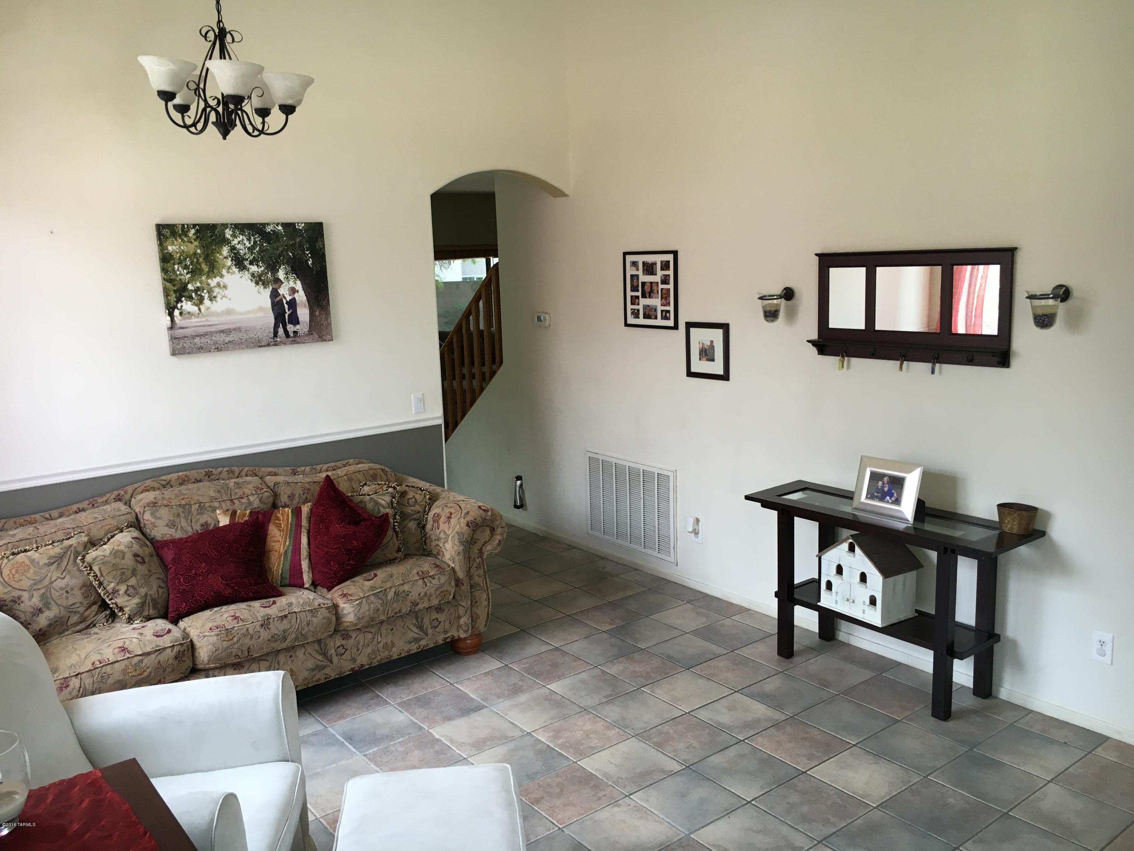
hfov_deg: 61.7
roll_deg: +1.7
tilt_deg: -11.8
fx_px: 950
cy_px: 426
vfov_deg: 48.2
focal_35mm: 29
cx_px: 567
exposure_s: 1/30
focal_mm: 4.15
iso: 32
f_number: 2.2
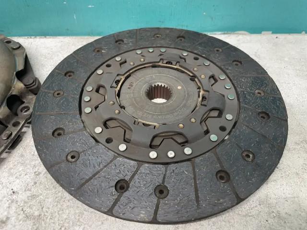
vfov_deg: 53.1
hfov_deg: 67.3
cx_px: 154
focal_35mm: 26
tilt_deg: -49.2
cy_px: 115
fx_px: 231
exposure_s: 1/50
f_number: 1.6
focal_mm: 4.2
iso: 200
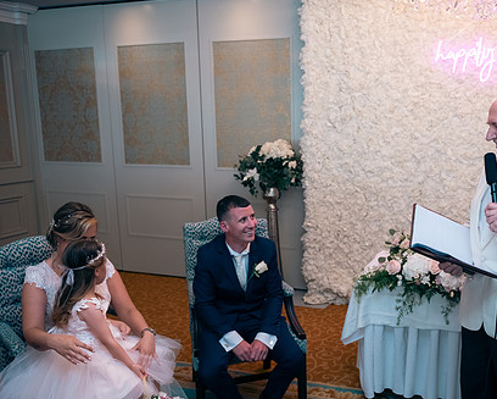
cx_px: 335
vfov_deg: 41.1
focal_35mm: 36
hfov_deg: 49.3
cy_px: 232
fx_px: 530
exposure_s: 1/160
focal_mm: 27
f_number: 3.5
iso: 640
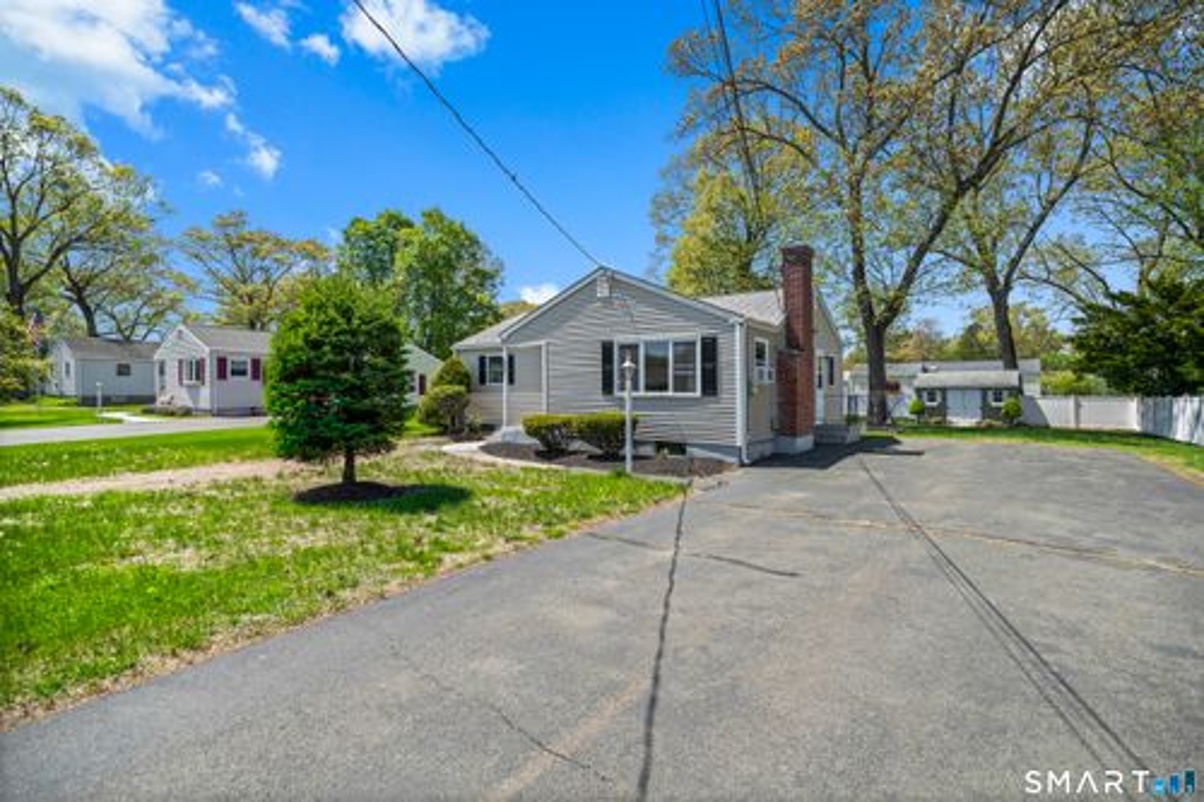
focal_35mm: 16
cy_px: 401
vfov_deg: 73.7
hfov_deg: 96.8
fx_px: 535
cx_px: 602
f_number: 6.3
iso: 400
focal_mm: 16
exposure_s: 1/800
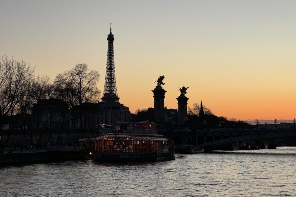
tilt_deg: +6.5
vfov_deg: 16.8
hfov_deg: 25.1
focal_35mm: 81
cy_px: 85
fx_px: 666
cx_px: 147
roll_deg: +0.3
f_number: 2.8
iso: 50
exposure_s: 1/99
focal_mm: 9
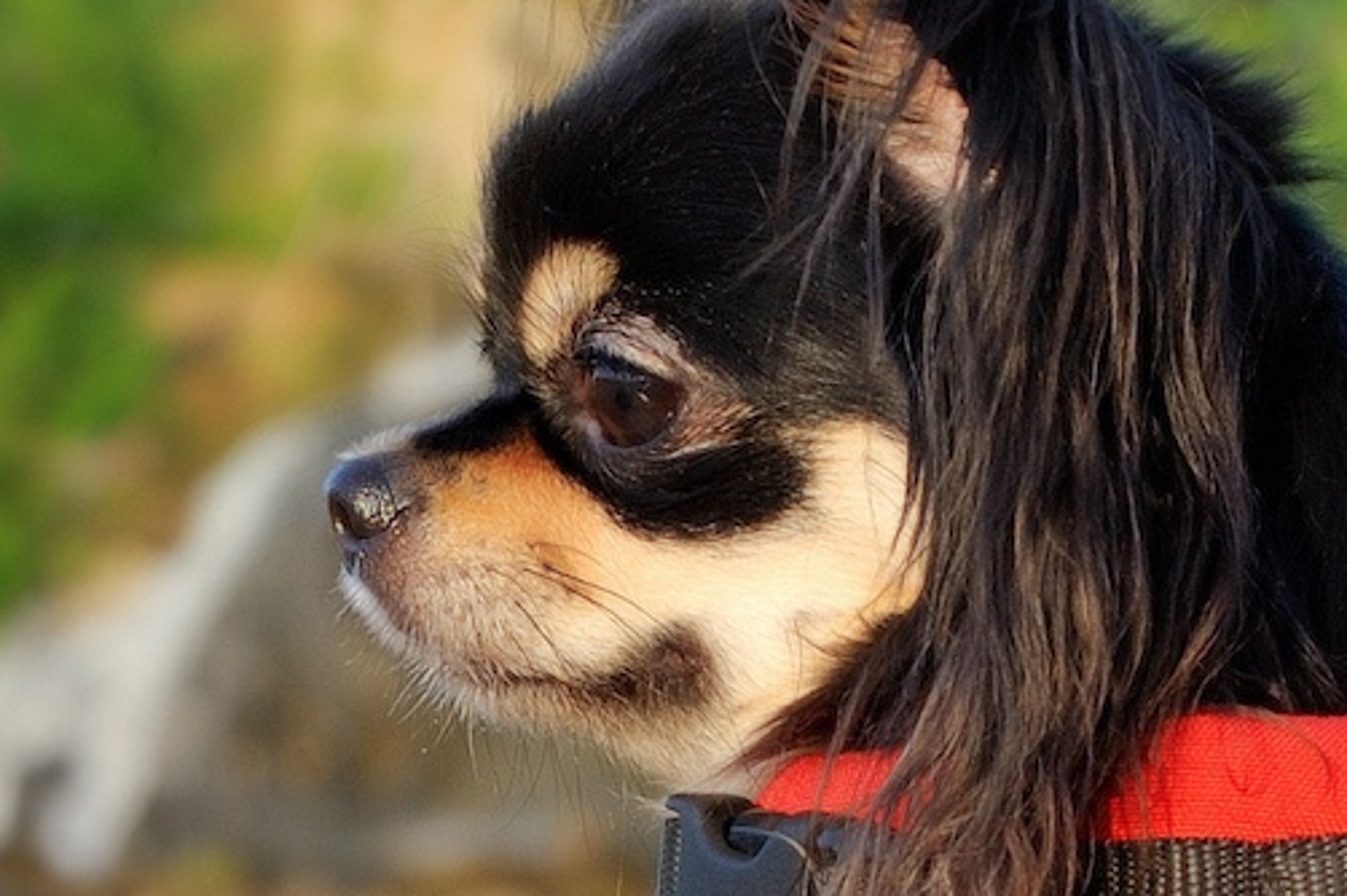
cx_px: 808
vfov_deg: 5.7
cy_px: 979
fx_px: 8936
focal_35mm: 239
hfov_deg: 8.6
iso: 200
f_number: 6.3
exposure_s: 1/250
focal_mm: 48
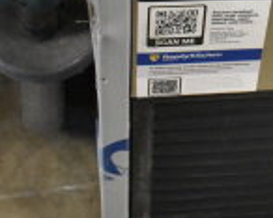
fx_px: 1140
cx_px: 509
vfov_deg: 10.8
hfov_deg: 12.4
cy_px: -20
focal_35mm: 141
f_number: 3.8
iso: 5000
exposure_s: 1/40
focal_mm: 24
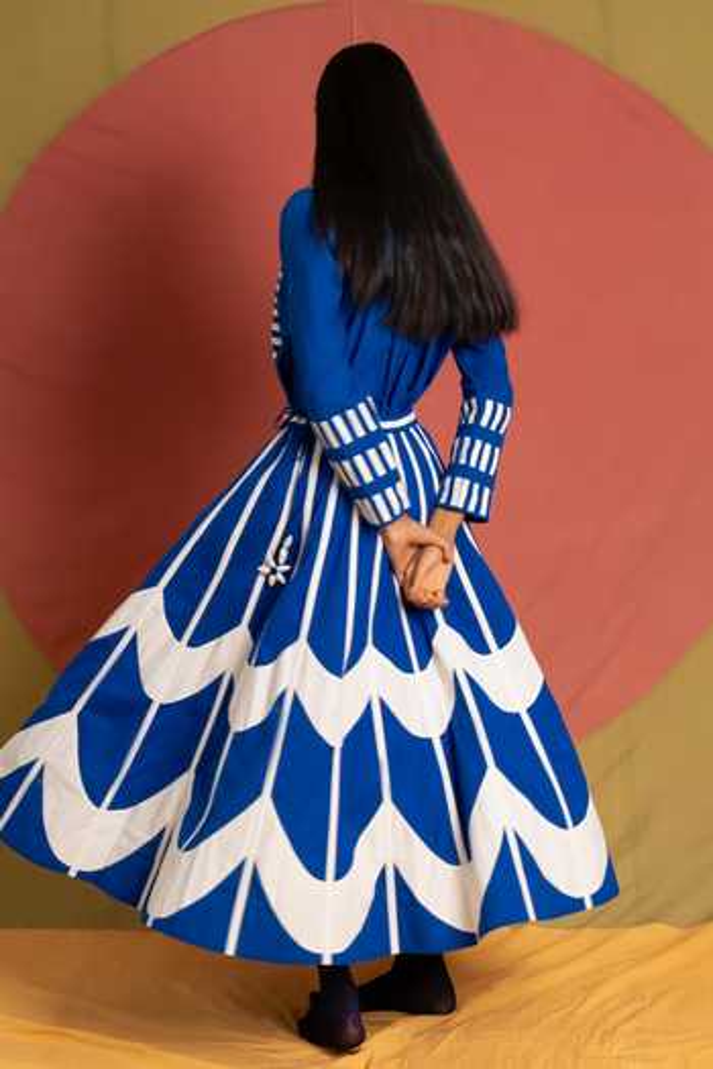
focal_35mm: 40
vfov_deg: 48.5
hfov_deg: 33.4
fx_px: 1188
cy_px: 534
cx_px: 356
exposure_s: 1/200
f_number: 3.2
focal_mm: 40
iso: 1250
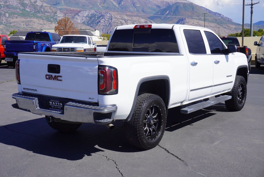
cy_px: 88
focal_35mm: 48
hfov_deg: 41.1
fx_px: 352
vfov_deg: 28.1
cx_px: 132
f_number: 11
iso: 100
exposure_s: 1/160
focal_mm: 32
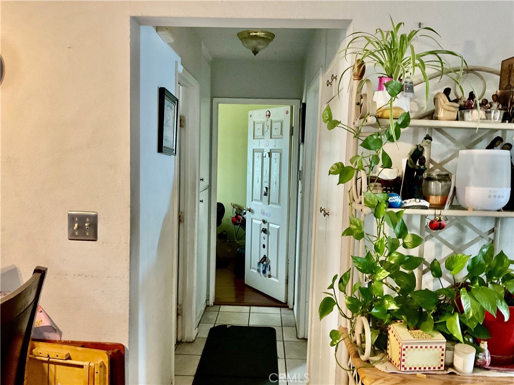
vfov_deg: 48.2
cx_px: 257
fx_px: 431
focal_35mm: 29
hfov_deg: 61.7
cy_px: 192
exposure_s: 1/40
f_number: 1.8
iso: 250
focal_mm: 3
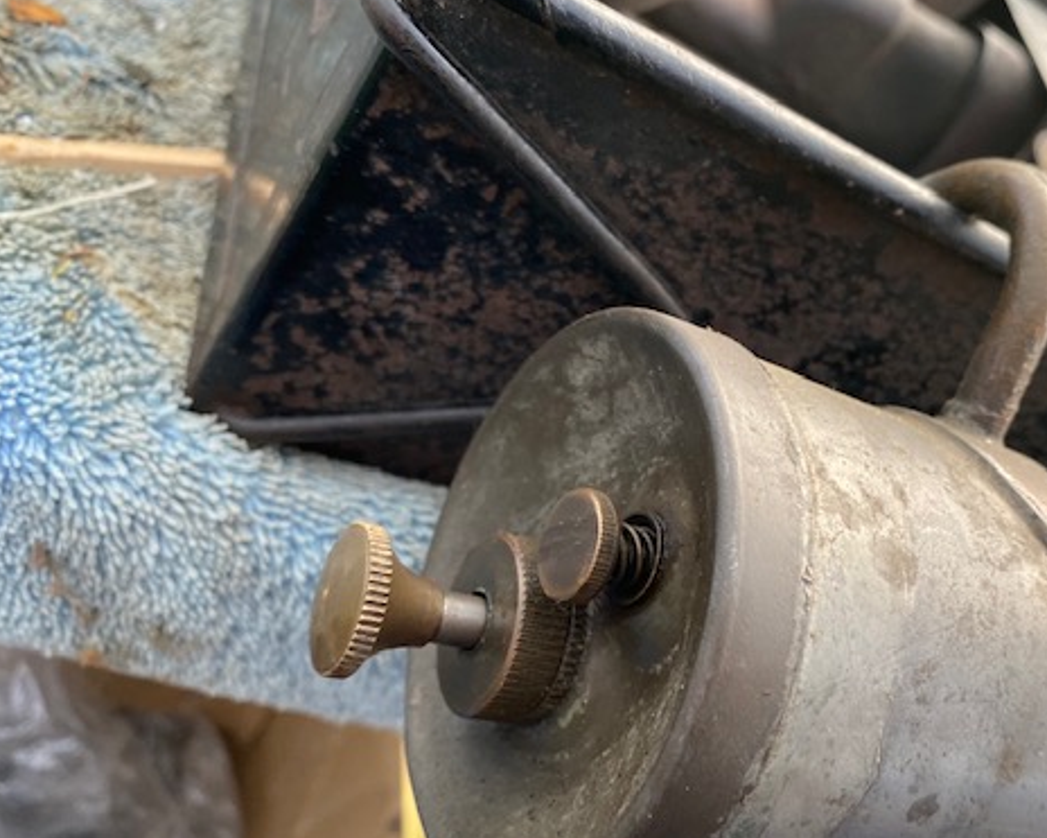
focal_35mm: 35
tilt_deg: -34.9
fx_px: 1084
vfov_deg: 42.1
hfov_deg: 50.6
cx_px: 702
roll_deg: -41.7
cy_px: 470
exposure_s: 1/108
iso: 125
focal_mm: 4.25
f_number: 1.8
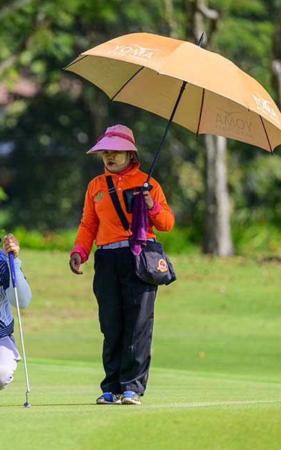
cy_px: 225
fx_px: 3763
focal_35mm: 307
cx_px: -26
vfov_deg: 6.8
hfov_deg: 4.3
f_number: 2.8
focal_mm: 200
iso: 160
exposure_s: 1/2500
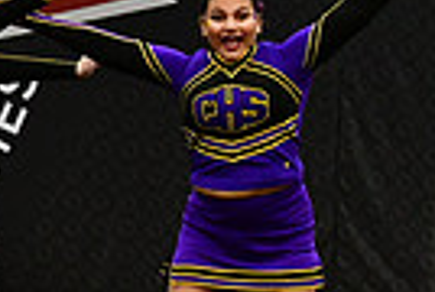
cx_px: -484
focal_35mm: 454
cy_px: 232
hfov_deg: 4.5
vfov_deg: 3.0
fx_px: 5498
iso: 4000
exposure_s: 1/500
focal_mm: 70
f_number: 4
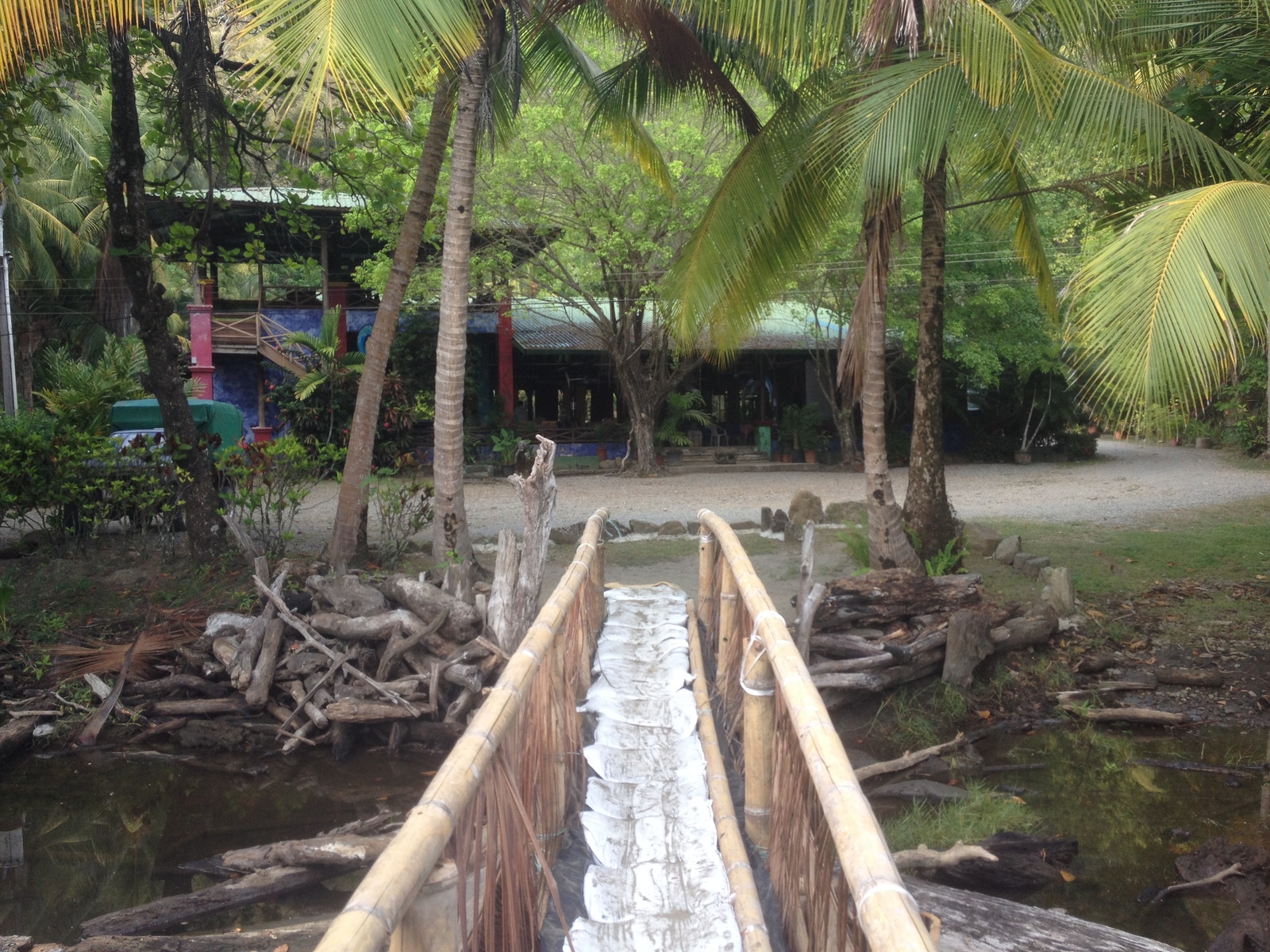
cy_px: 476
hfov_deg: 52.6
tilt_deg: -5.3
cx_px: 635
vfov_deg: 40.7
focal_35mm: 35
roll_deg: +1.8
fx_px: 1284
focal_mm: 4.28
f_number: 2.4
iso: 50
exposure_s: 1/128
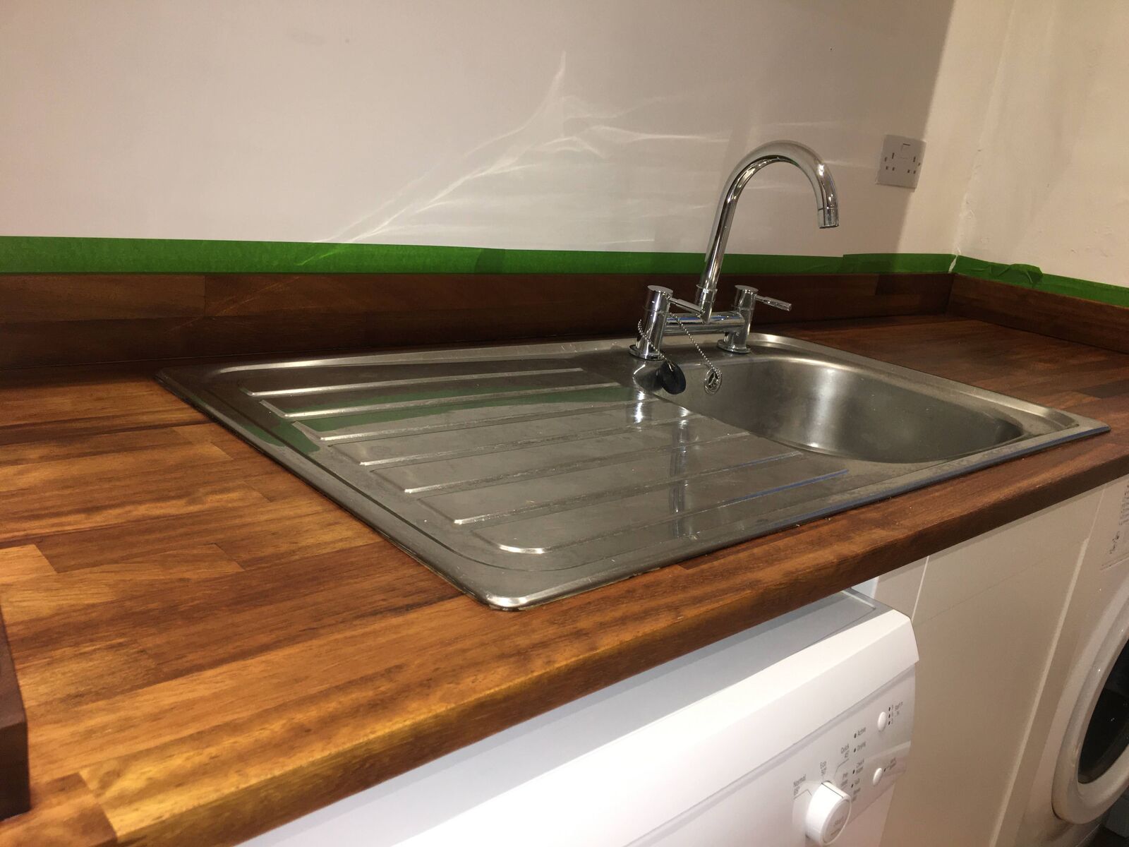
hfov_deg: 61.7
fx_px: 946
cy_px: 424
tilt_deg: -15.6
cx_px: 564
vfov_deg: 48.2
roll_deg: -8.8
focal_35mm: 29
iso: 50
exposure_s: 1/33
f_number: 2.2
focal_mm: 4.15
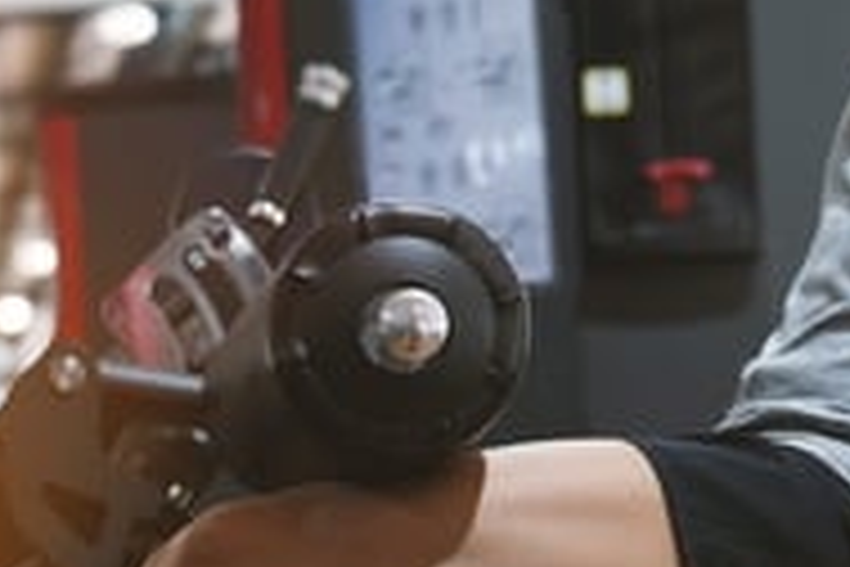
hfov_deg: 20.1
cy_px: 623
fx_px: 2337
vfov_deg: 13.5
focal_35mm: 99
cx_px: 49
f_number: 2.8
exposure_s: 1/100
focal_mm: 39
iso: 1000
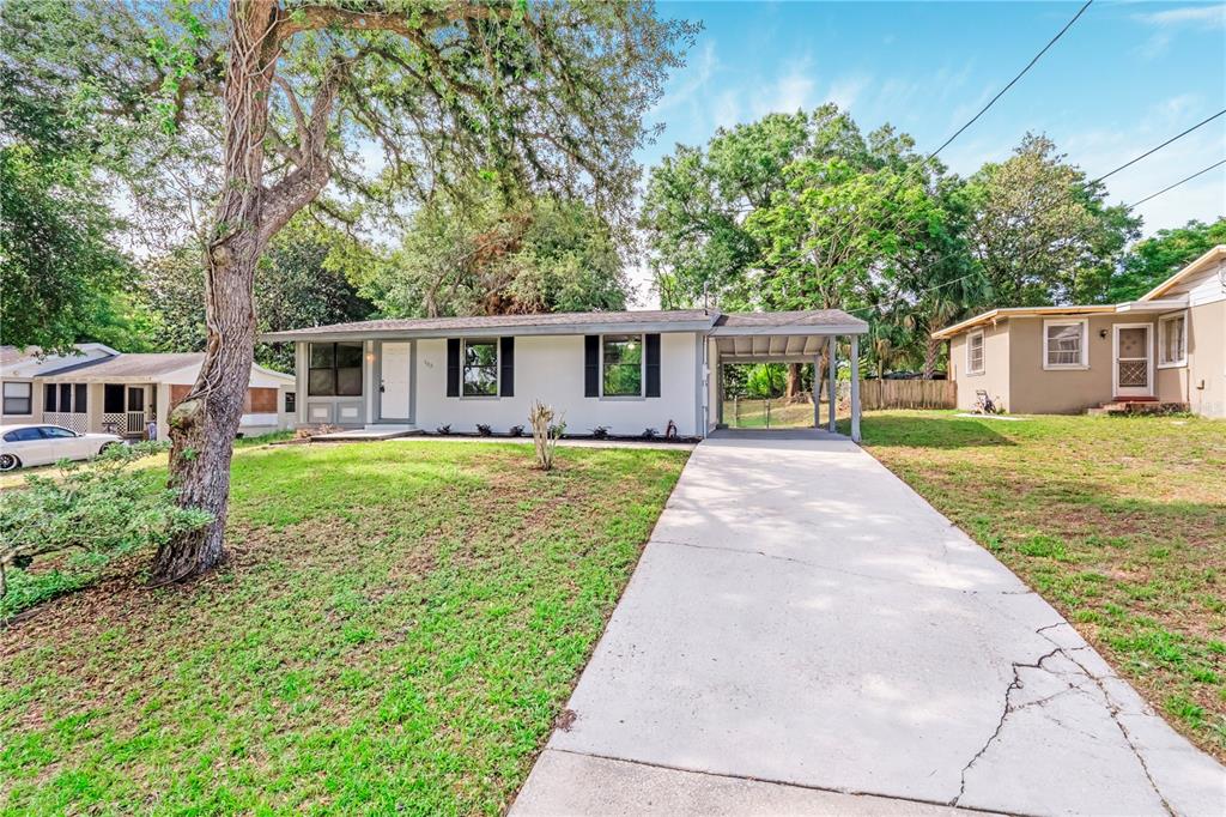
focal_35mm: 16
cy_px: 408
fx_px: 562
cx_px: 613
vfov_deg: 72.0
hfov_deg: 95.0
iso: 250
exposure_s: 1/2500
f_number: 9
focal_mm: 11
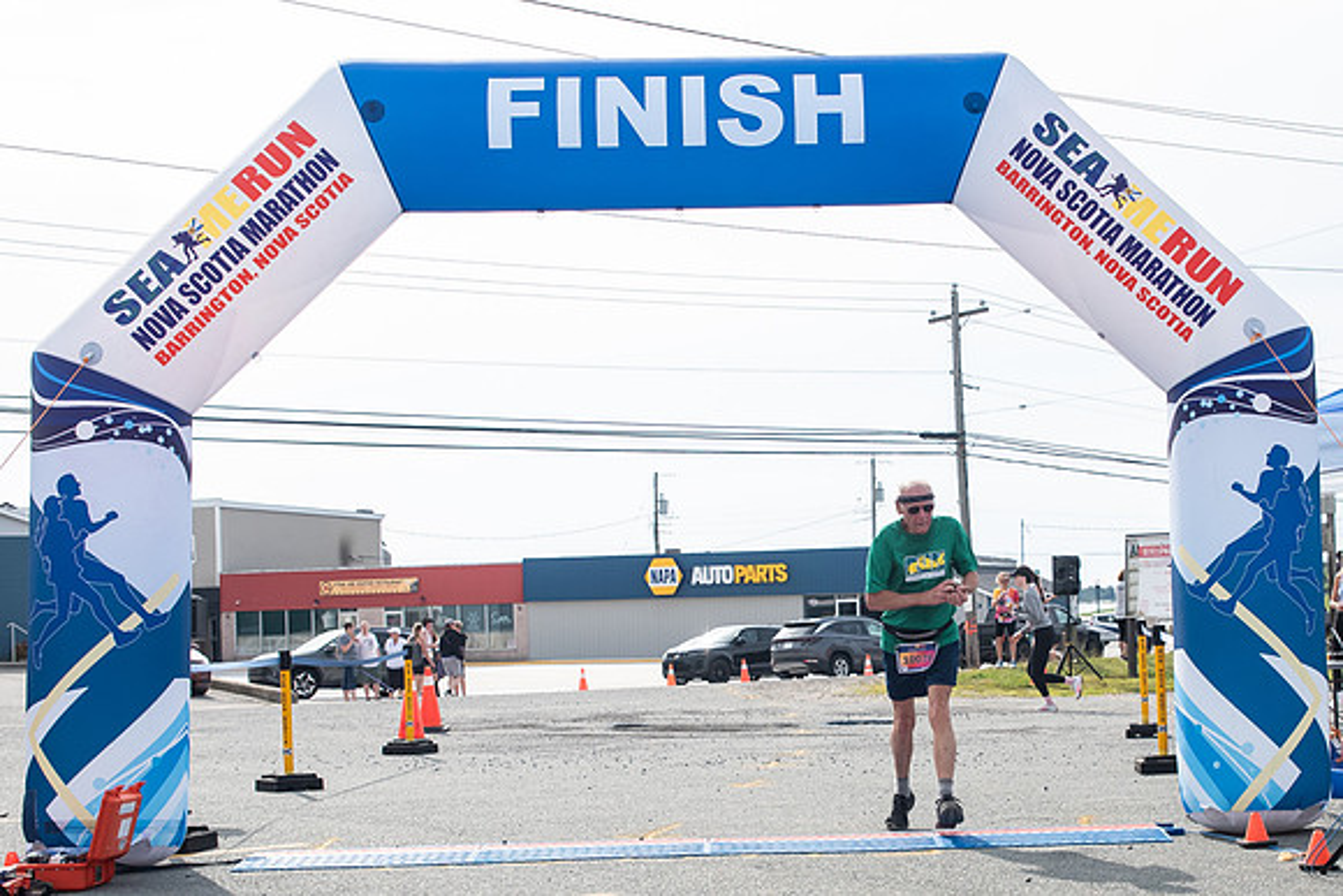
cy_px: 600
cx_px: 886
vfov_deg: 23.4
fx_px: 2152
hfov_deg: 34.4
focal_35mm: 58
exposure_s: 1/3200
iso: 800
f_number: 4
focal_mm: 32
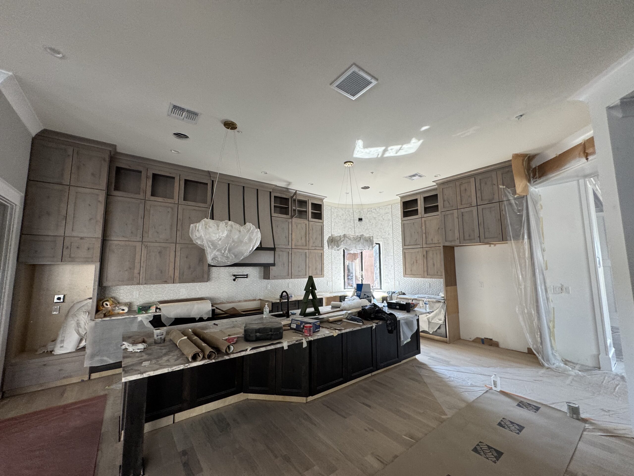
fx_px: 256
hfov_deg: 102.1
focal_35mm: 14
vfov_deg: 85.7
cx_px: 317
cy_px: 238
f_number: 2.2
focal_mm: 2.22
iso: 125
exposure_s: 1/120
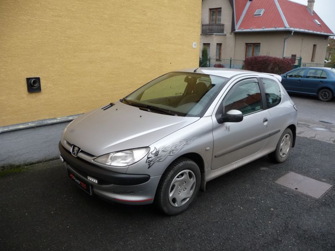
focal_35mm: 28
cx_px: 168
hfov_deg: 63.4
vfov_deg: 49.7
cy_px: 126
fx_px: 271
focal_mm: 4.7
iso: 200
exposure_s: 1/400
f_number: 3.3
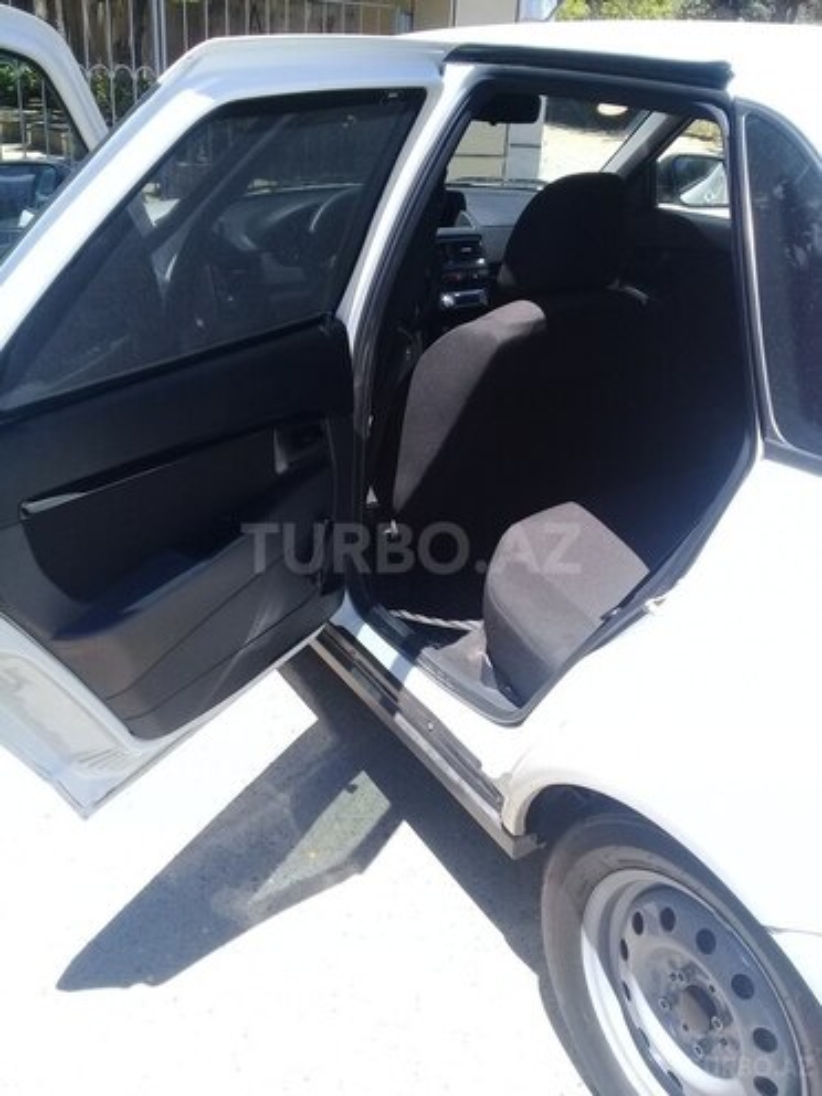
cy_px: 548
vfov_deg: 58.4
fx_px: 982
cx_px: 411
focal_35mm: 31
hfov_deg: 45.4
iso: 50
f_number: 2.2
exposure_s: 1/456
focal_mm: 3.3
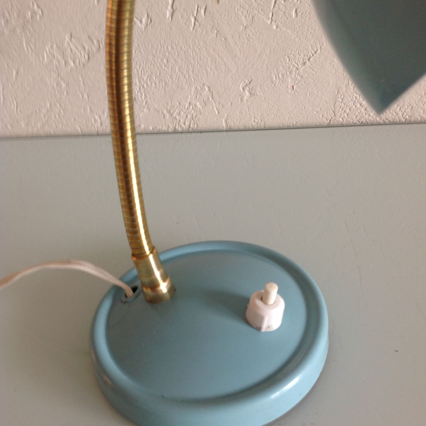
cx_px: 215
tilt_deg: -36.0
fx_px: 585
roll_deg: +6.9
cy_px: 231
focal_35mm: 42
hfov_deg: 40.0
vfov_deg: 40.0
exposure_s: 1/15
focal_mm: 4.28
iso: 50
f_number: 2.4
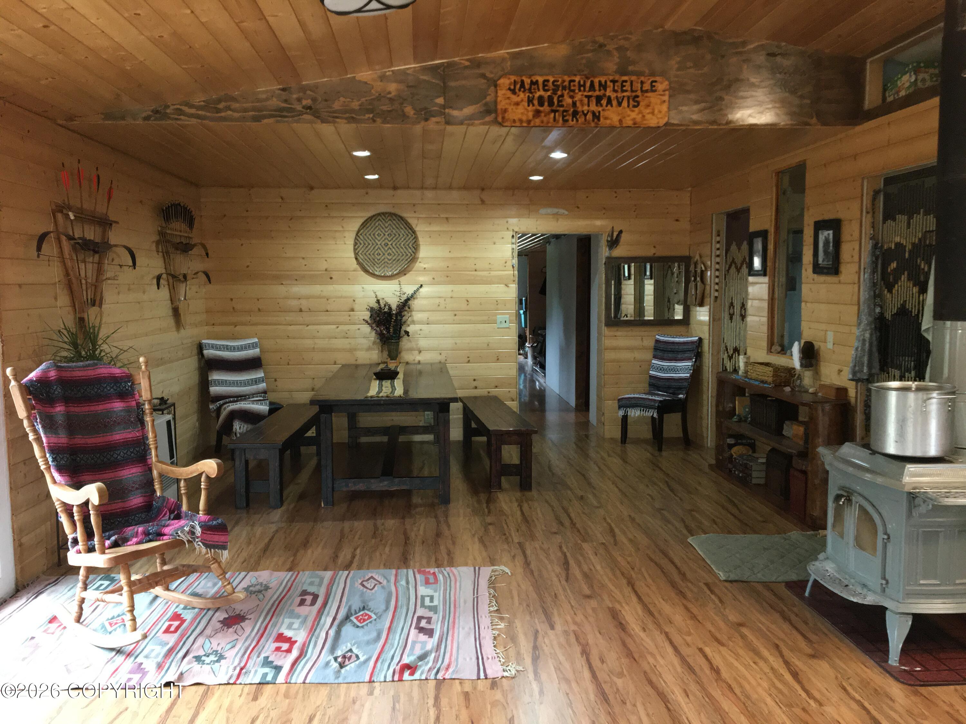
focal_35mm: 29
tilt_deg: -5.8
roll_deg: +0.8
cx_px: 483
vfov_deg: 48.2
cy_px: 362
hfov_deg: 61.7
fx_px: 809
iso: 200
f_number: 2.2
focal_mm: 4.15
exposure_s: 1/17
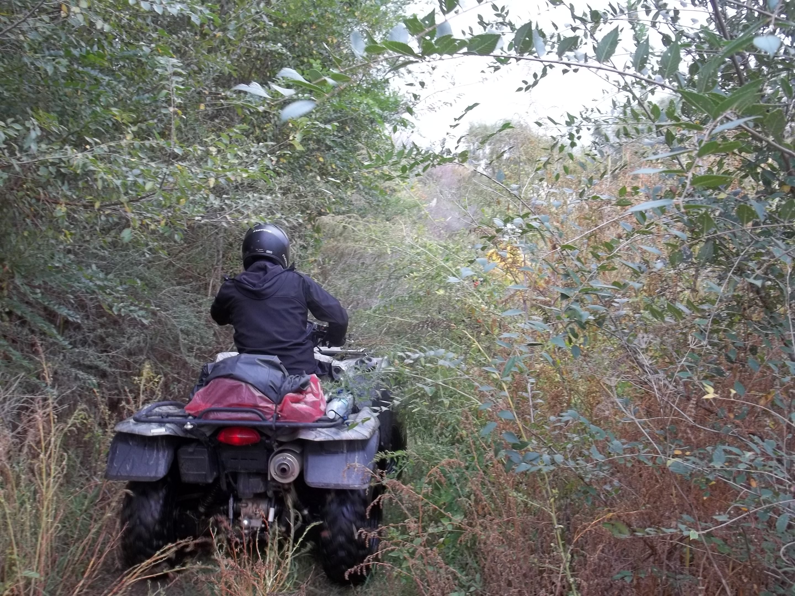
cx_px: 398
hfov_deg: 55.4
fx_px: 758
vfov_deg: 42.9
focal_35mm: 33
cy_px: 298
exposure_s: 1/60
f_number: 3.3
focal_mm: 5.9
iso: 64
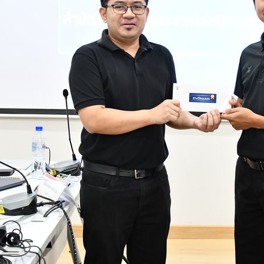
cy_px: 87
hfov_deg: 20.1
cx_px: 186
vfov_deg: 20.1
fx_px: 742
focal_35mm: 86
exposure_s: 1/80
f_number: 4
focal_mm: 30
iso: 3200
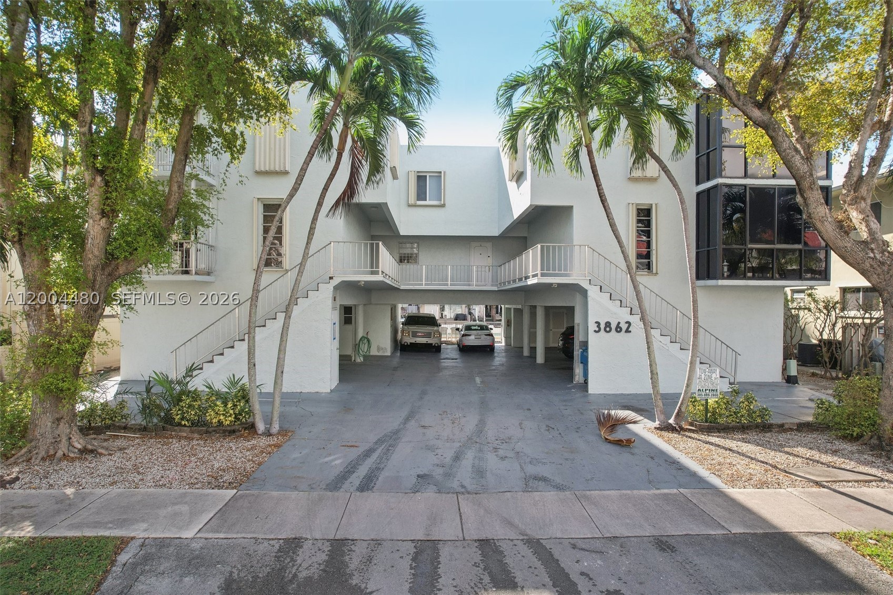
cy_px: 298
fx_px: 546
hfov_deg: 78.6
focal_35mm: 22
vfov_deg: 57.2
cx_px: 446
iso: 100
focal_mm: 8.38
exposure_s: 1/160
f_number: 2.8
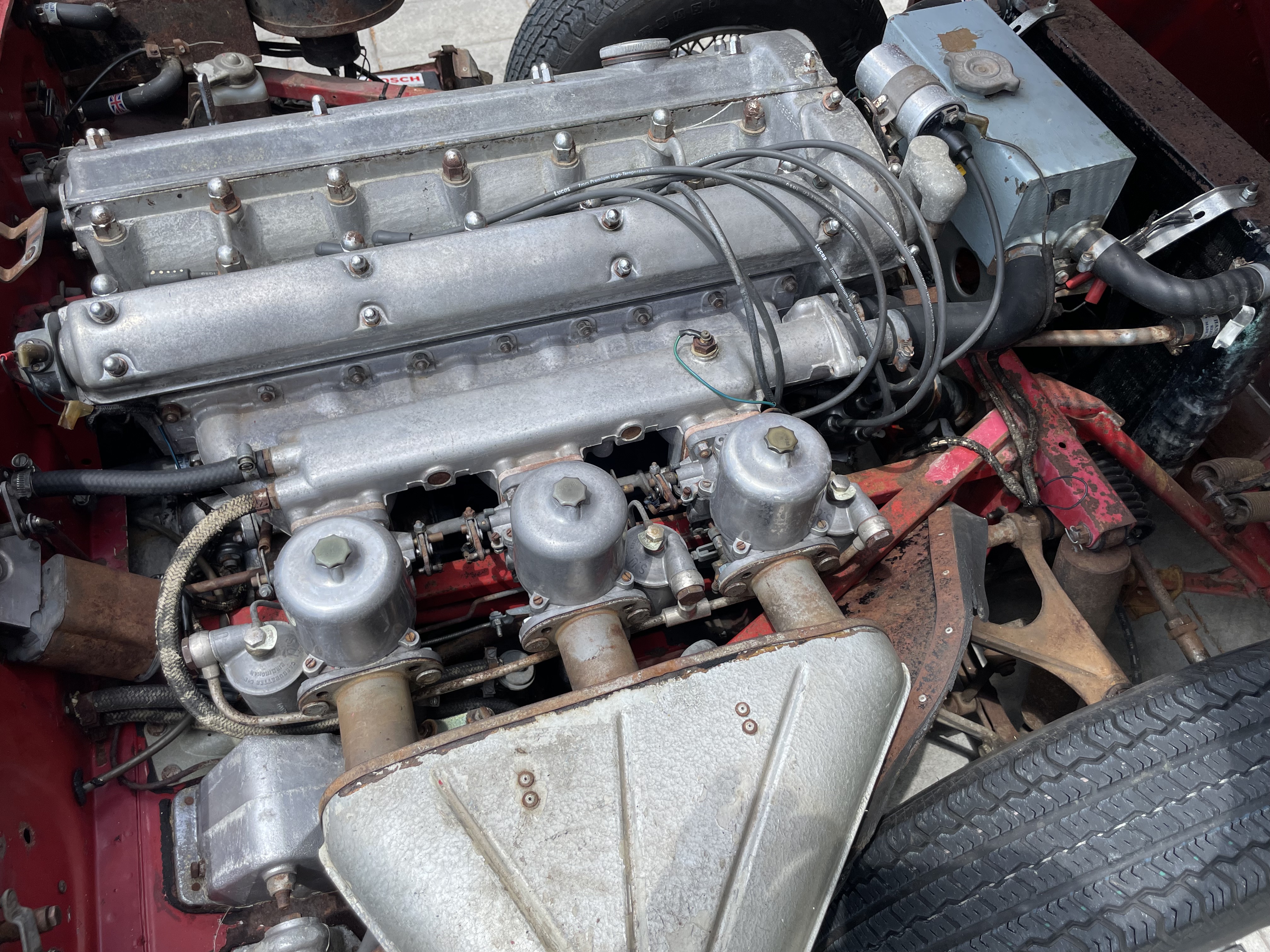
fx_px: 954
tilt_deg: -52.3
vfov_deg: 53.1
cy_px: 476
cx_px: 635
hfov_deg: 67.3
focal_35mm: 26
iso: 32
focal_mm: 4.2
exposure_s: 1/1416
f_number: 1.6
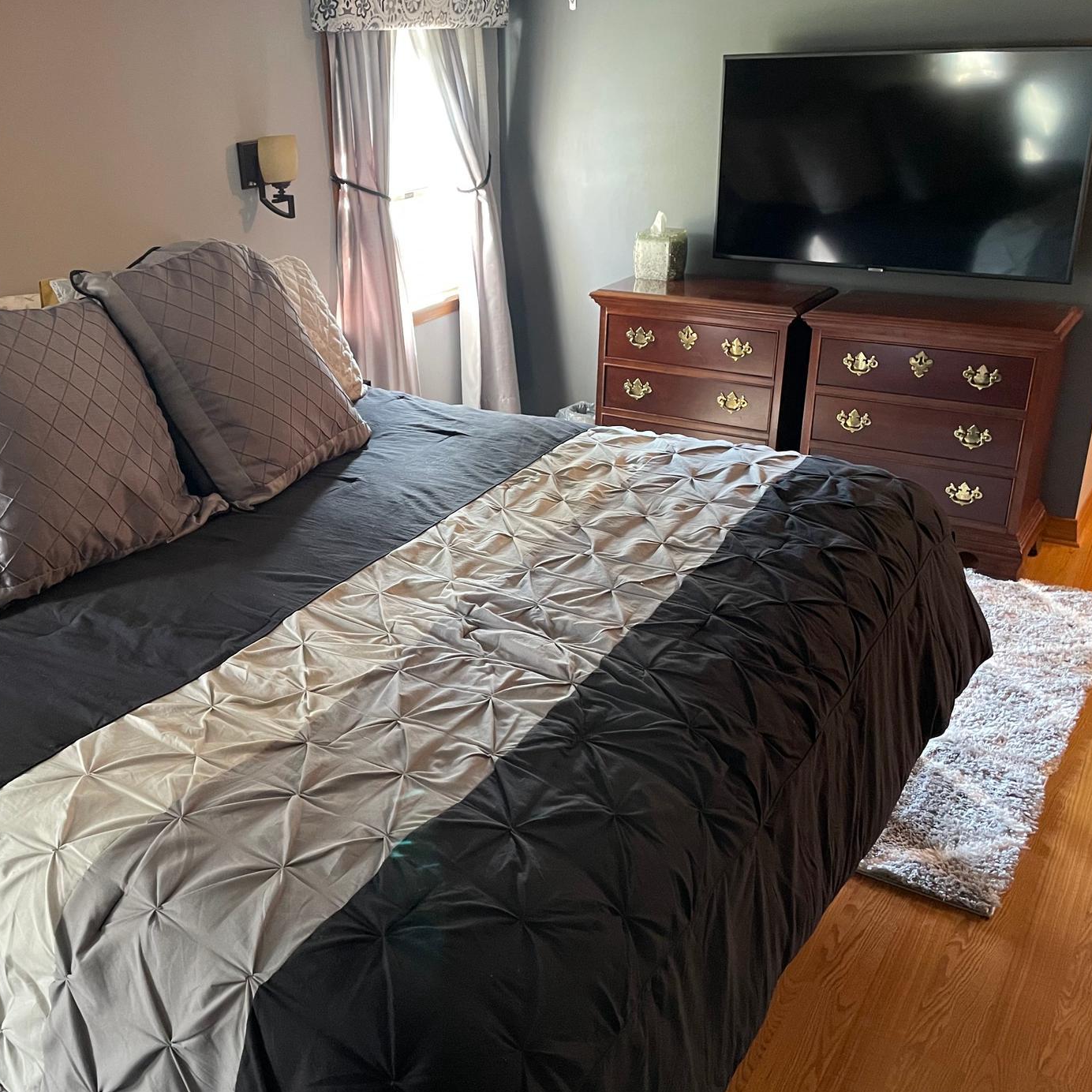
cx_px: 430
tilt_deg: -22.5
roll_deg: +1.9
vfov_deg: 48.4
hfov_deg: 48.1
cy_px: 554
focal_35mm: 34
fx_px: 1213
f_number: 1.6
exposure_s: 1/40
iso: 400
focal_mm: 4.2
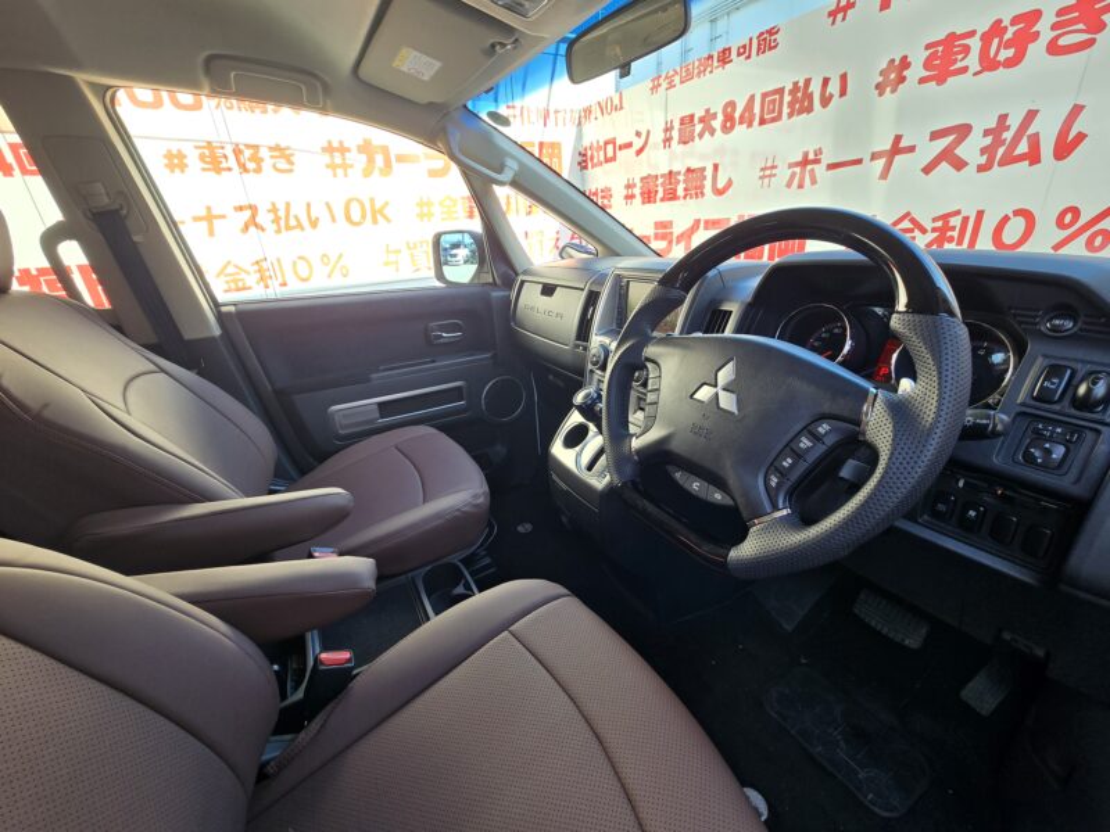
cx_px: 555
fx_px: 417
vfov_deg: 89.9
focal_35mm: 13
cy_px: 416
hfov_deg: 106.2
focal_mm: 2.2
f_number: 2.2
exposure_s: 1/100
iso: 64
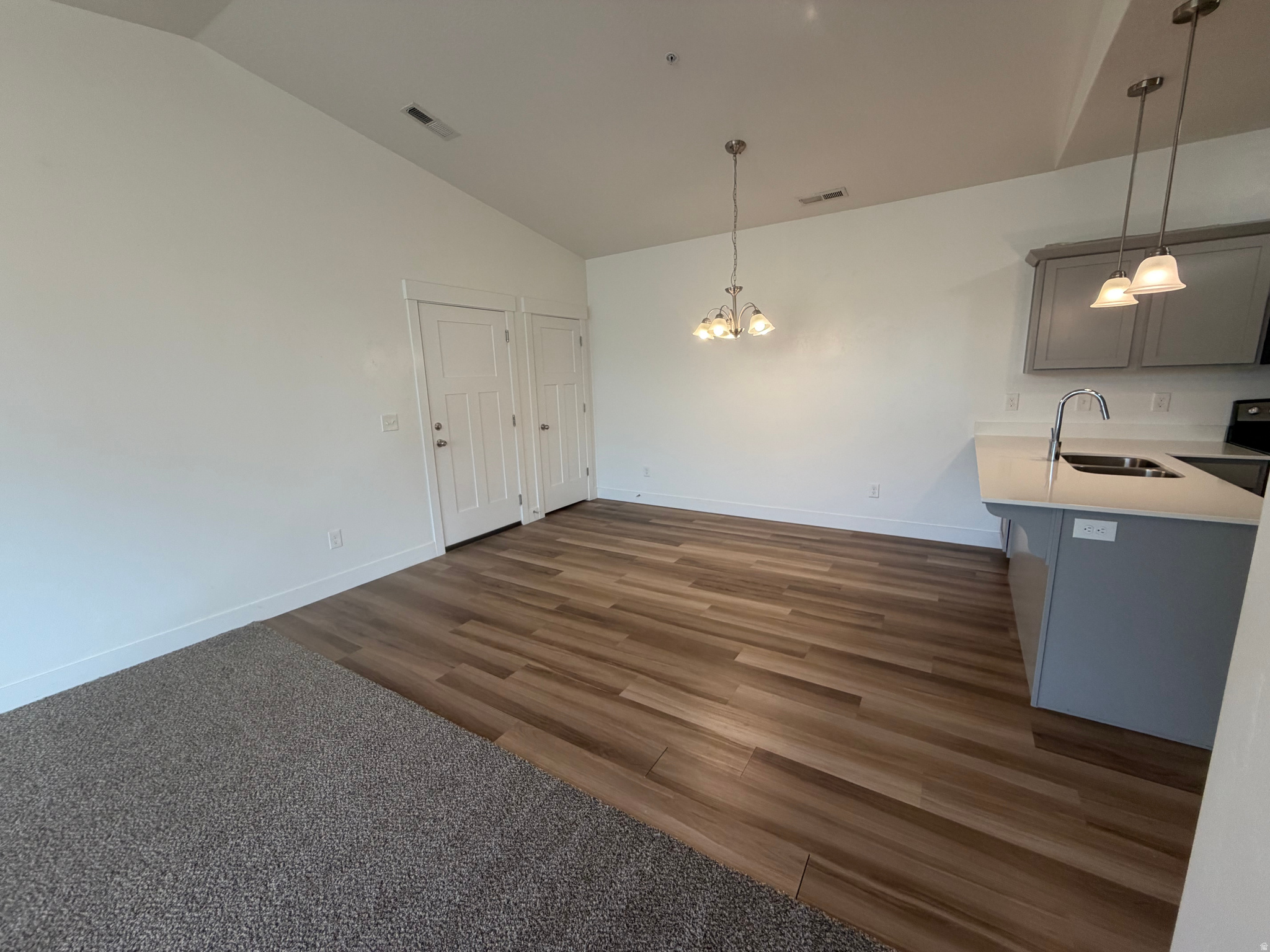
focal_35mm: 14
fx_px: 514
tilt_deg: -10.6
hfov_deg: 102.1
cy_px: 476
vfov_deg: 85.7
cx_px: 635
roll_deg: +3.4
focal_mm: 2.22
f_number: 2.2
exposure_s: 1/120
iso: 200
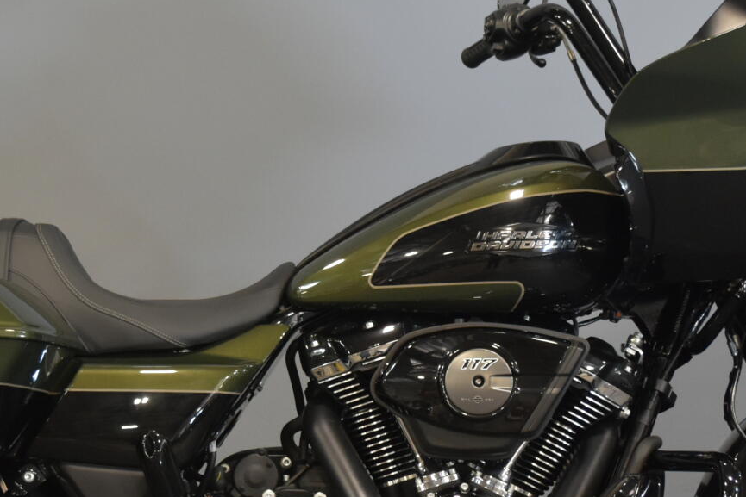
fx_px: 2300
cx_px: 338
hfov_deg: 18.4
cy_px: 248
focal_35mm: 111
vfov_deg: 12.3
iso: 1400
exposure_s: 1/30
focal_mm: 32
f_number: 4.8
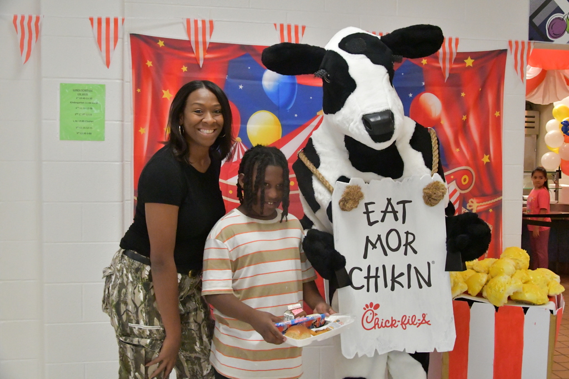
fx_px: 664
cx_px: 284
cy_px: 190
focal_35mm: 42
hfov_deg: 46.4
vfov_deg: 31.9
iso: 10000
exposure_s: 1/800
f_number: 5
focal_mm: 28
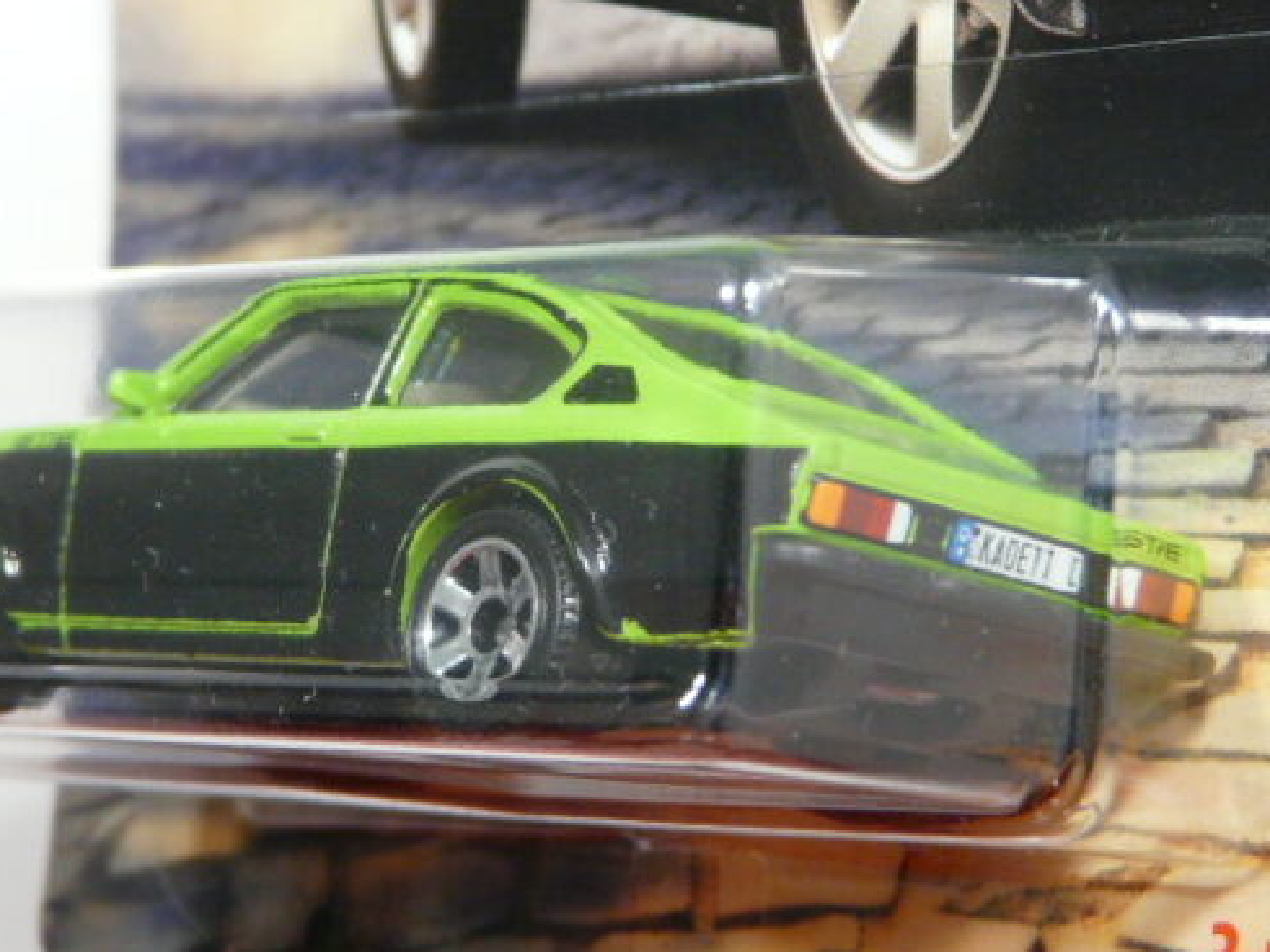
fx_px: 5062
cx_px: 515
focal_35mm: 138
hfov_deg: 14.3
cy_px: 471
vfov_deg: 10.7
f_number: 3.2
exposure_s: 1/40
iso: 200
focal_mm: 11.7
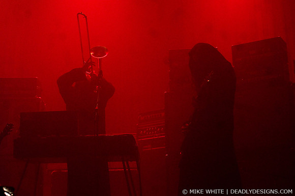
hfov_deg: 37.9
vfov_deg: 25.7
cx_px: 148
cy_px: 98
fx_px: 430
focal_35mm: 52
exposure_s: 1/40
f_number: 4.5
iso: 1250
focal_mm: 35
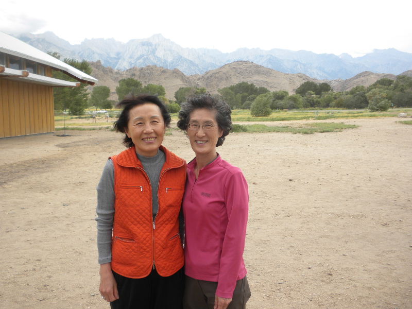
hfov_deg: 50.1
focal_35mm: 37
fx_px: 440
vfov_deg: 38.7
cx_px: 206
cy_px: 154
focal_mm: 6.6
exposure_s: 1/232
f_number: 3.5
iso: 64
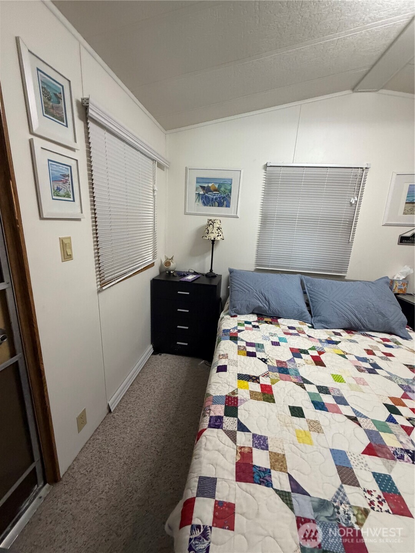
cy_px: 276
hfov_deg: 85.7
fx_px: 224
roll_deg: -4.4
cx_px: 208
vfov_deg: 102.1
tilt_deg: -15.5
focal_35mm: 14
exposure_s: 1/104
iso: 320
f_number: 2.2
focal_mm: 2.22
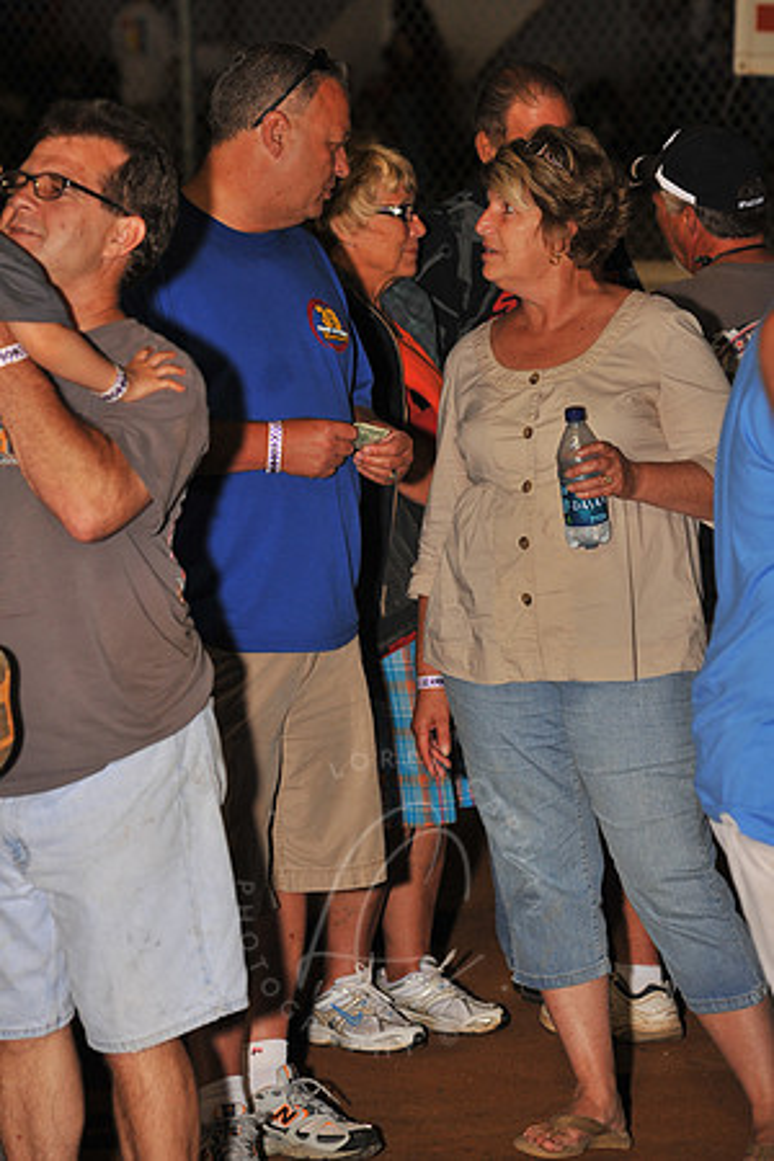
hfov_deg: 8.9
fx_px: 4998
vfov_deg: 13.2
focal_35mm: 155
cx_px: 387
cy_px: 580
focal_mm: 155
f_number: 7.1
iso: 500
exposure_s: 1/320
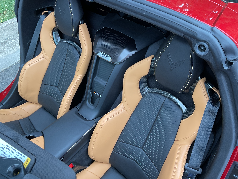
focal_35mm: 30
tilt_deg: -45.1
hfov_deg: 60.0
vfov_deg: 46.8
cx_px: 115
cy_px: 86
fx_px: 206
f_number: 1.8
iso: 25
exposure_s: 1/120
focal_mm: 3
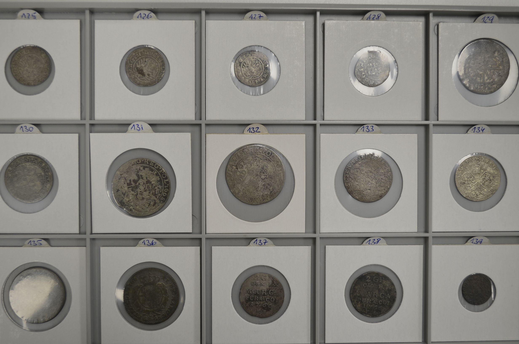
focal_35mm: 45
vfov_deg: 29.7
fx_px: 647
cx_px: 260
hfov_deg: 43.7
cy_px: 172
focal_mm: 30
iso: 320
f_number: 4.5
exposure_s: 1/60
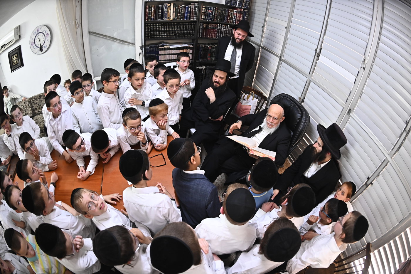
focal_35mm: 16
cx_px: 206
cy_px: 137
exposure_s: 1/200
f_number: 4
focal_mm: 16
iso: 2000
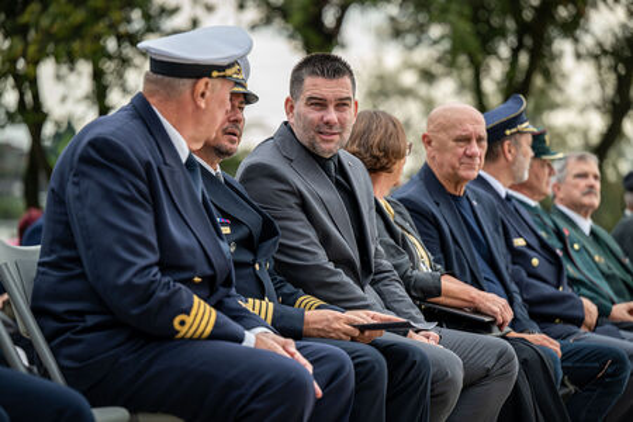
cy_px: 211
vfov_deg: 10.2
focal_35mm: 135
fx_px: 2374
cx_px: 316
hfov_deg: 15.2
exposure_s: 1/320
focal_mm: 135
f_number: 3.2
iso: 64
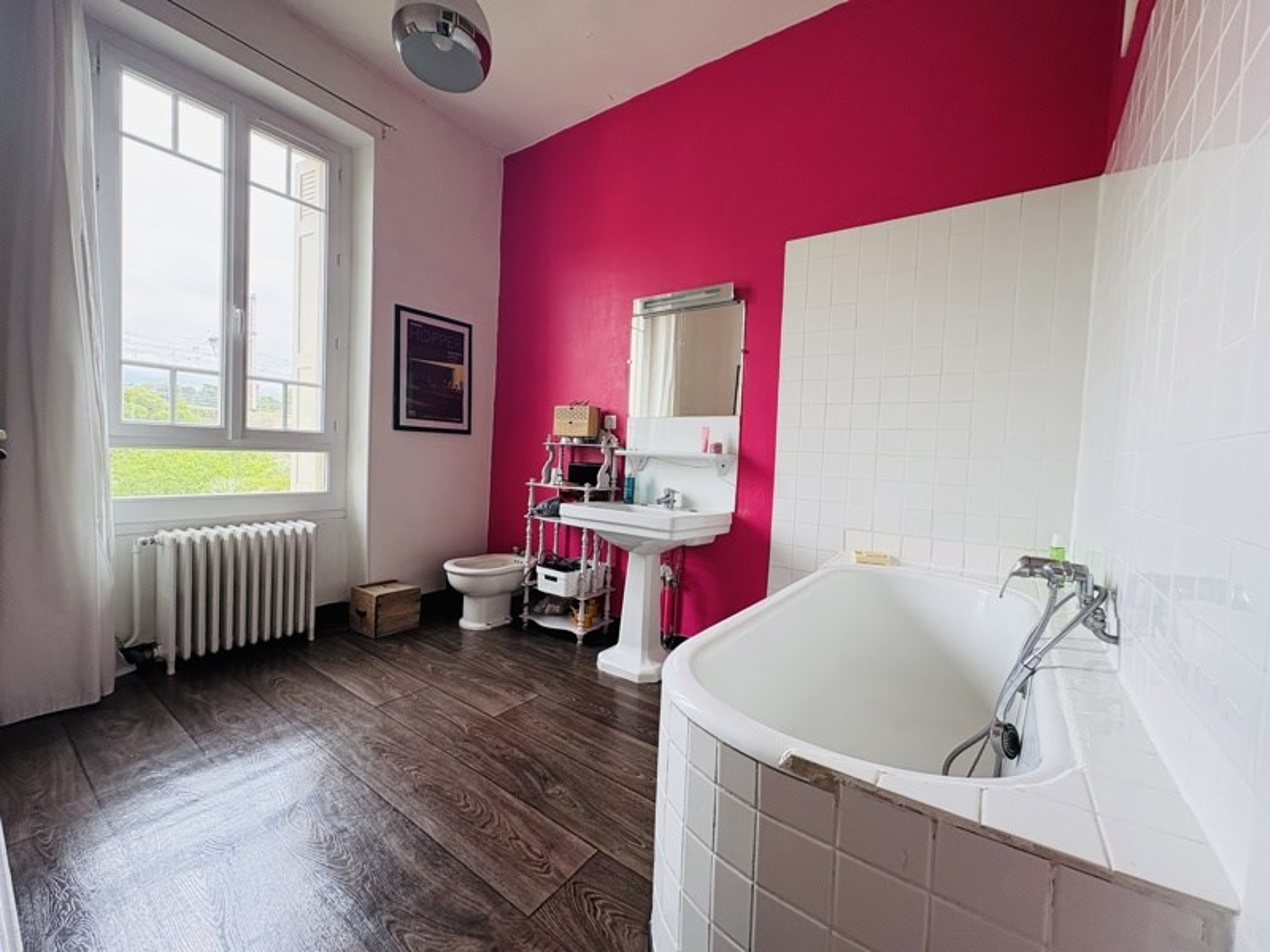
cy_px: 476
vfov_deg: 85.7
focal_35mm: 14
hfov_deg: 102.1
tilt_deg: -2.2
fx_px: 514
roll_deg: -3.1
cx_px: 635
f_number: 2.2
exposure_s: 1/99
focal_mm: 2.22
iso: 125
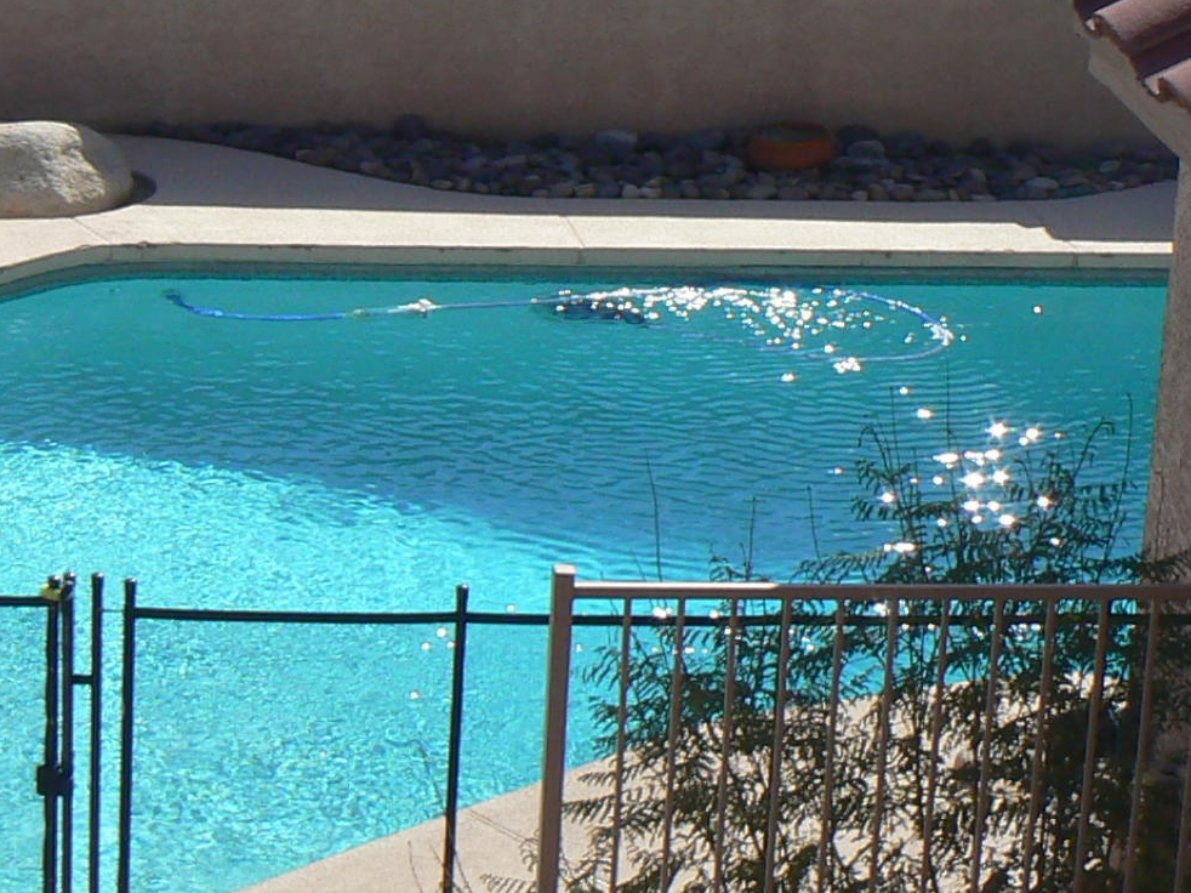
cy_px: 87
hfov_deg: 17.8
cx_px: 389
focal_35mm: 110
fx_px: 3784
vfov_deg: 13.3
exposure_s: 1/400
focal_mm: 6
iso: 80
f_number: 5.6
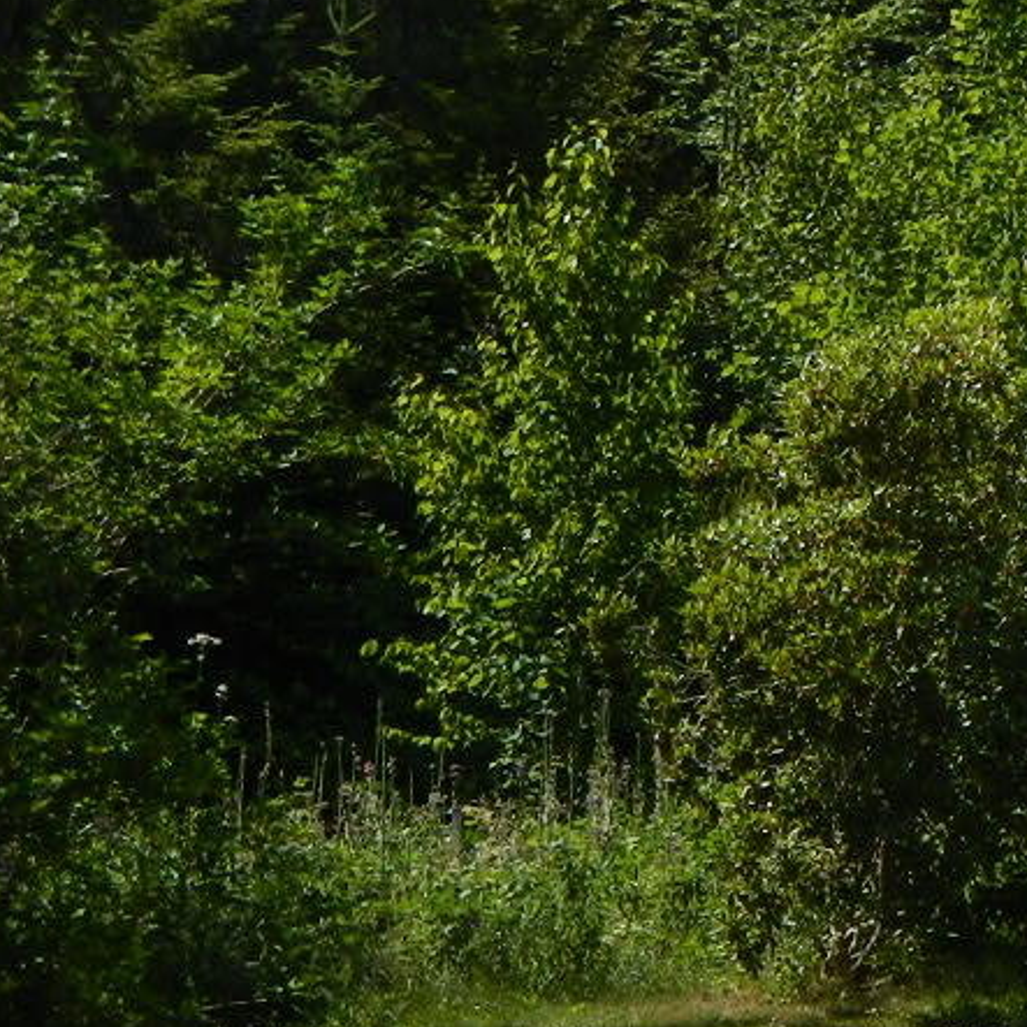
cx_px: 1790
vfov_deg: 9.5
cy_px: -37
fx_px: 6109
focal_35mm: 182
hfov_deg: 9.2
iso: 125
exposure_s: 1/800
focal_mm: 10.2
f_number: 4.1
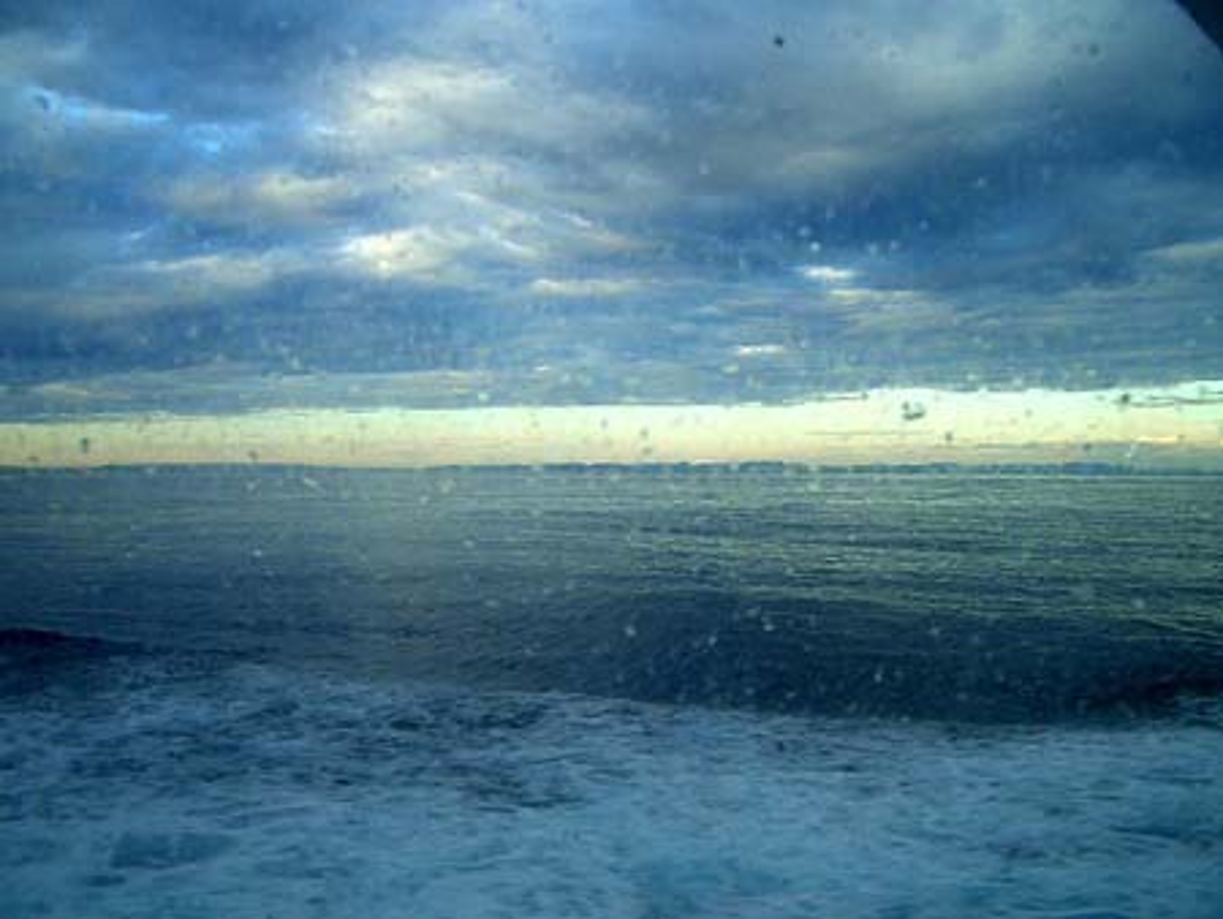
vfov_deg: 40.7
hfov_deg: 52.6
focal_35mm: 35
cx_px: 612
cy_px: 460
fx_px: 1237
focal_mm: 5.8
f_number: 4.3
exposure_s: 1/100
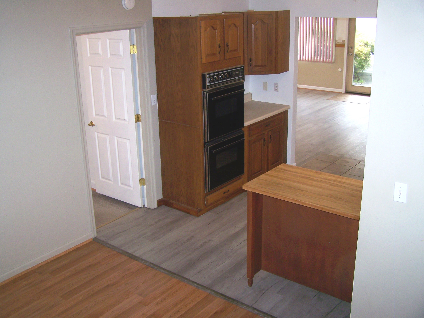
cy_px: 159
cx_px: 212
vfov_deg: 37.7
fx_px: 465
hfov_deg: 49.0
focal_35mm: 38
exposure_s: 1/60
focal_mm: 6.3
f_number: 2.8
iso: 80
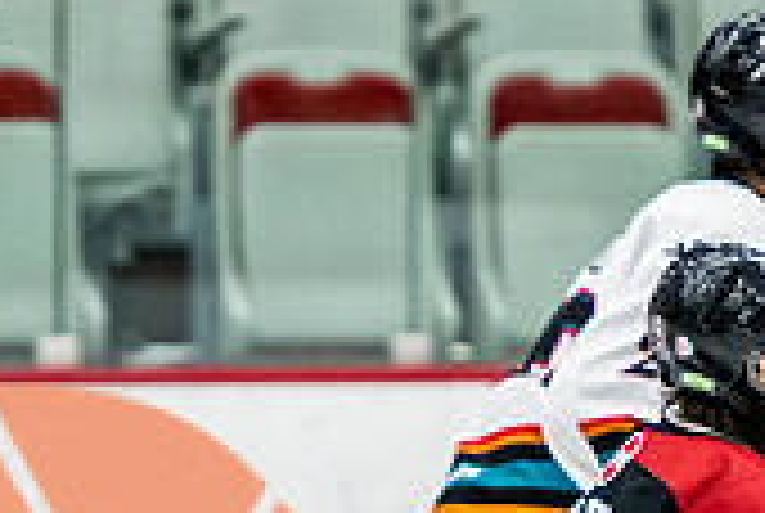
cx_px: 740
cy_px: 866
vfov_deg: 1.4
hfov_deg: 2.1
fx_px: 20606
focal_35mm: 968
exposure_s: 1/640
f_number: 2.8
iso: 2200
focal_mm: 175
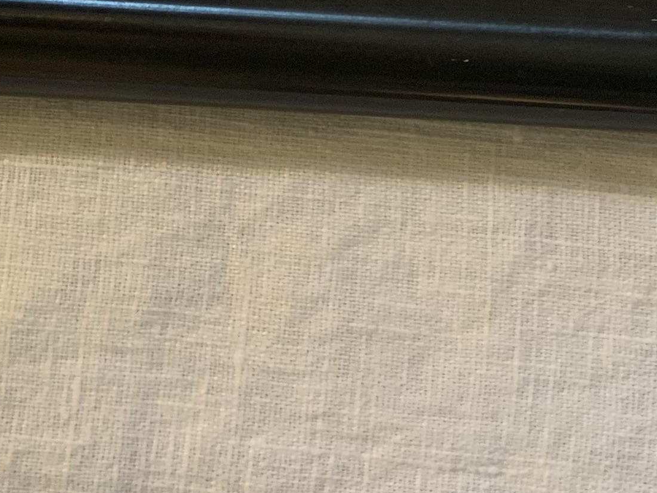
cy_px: -19
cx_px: 134
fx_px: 1804
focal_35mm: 95
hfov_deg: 20.4
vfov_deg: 15.2
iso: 200
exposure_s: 1/60
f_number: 1.8
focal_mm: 4.25
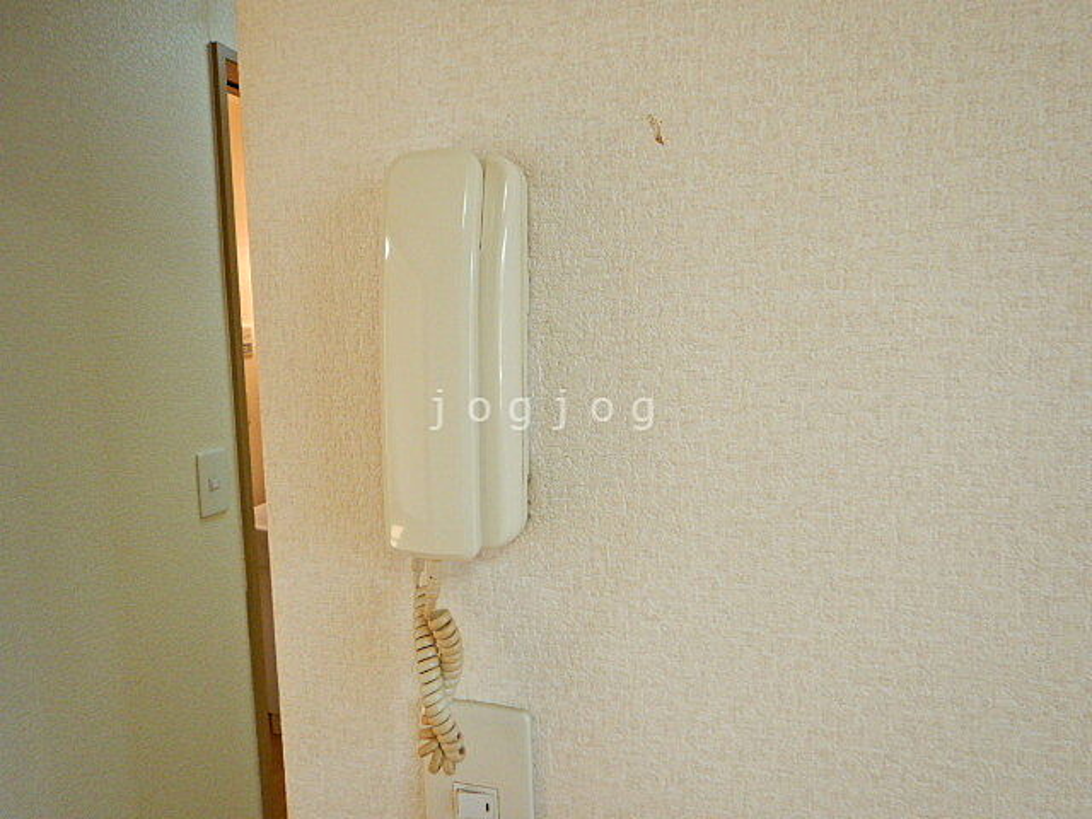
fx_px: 757
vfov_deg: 56.8
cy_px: 410
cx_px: 546
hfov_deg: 71.6
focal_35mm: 24
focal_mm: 4.3
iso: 140
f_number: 2.8
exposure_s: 1/30
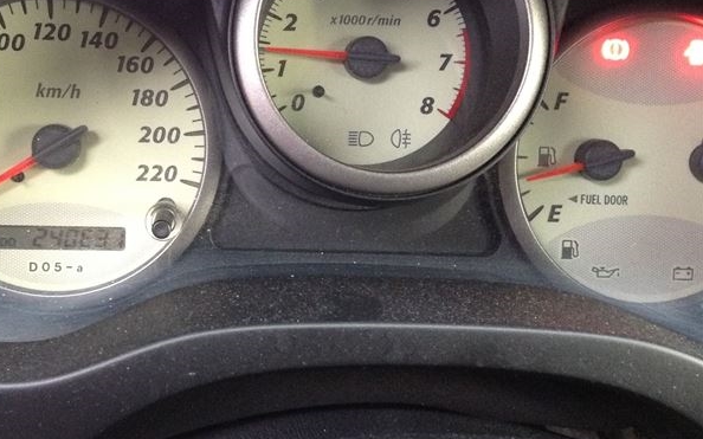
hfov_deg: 42.1
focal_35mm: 47
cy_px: 177
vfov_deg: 27.4
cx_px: 231
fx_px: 900
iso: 250
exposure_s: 1/24
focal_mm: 3.3
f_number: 2.4
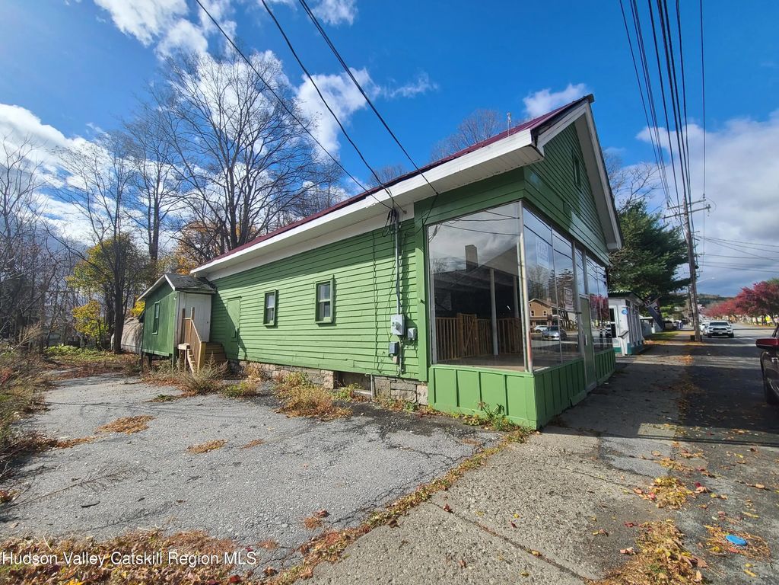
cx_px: 390
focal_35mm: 13
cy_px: 292
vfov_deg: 89.9
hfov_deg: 106.2
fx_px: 293
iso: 50
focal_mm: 2.2
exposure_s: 1/1737
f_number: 2.2
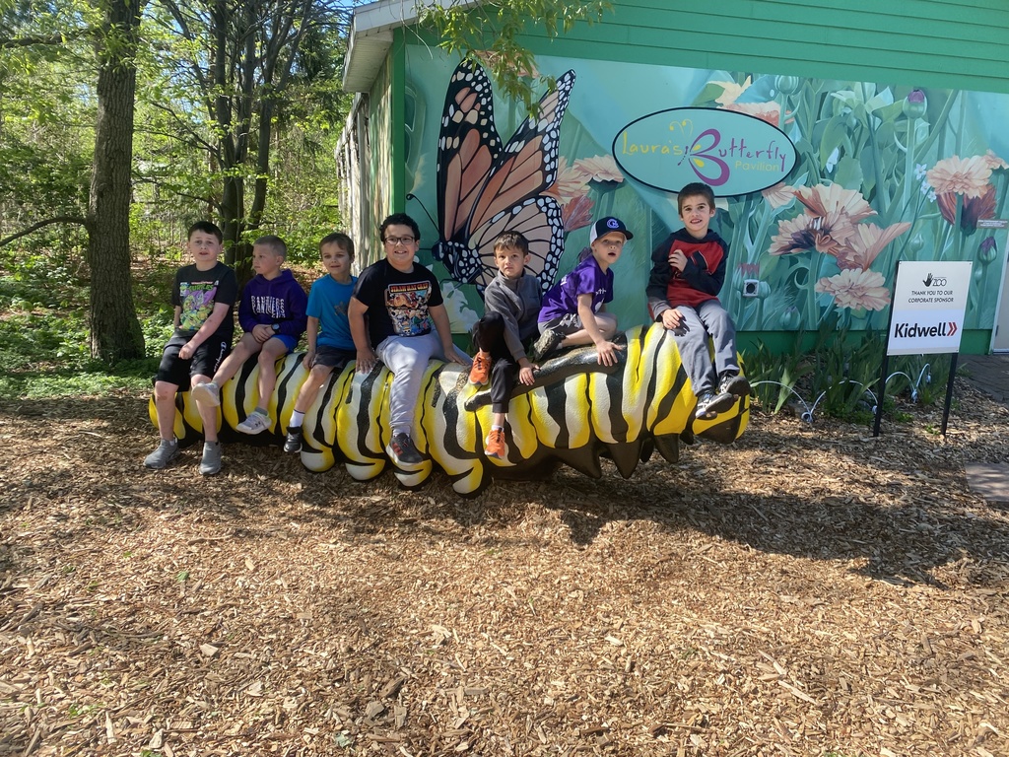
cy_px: 378
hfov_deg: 67.3
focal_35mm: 26
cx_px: 504
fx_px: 758
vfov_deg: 53.1
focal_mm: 4.25
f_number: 1.8
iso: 32
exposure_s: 1/747
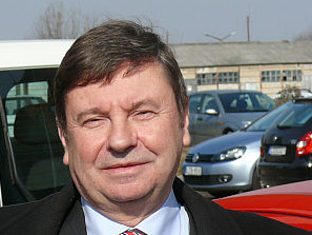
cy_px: 155
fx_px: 2281
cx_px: 145
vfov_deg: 5.9
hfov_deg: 7.8
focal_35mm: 253
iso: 100
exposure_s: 1/500
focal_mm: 19.8
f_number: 6.3
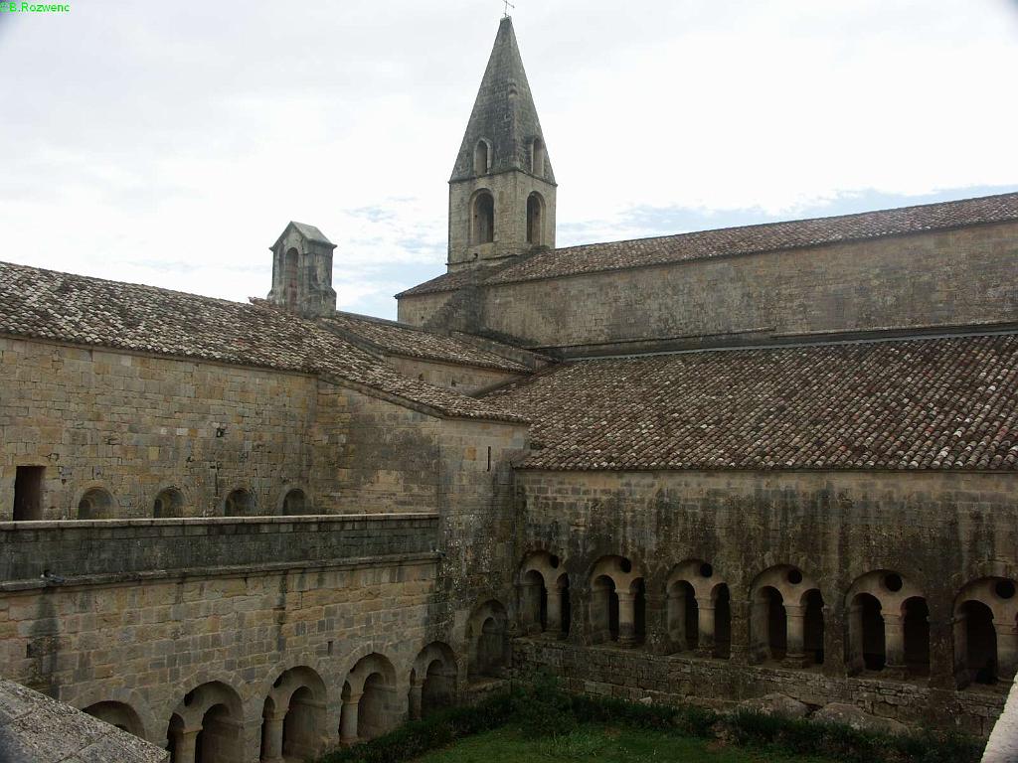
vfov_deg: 42.9
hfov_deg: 55.4
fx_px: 970
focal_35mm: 33
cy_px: 382
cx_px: 509
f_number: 6.3
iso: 64
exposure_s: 1/250
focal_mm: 8.59
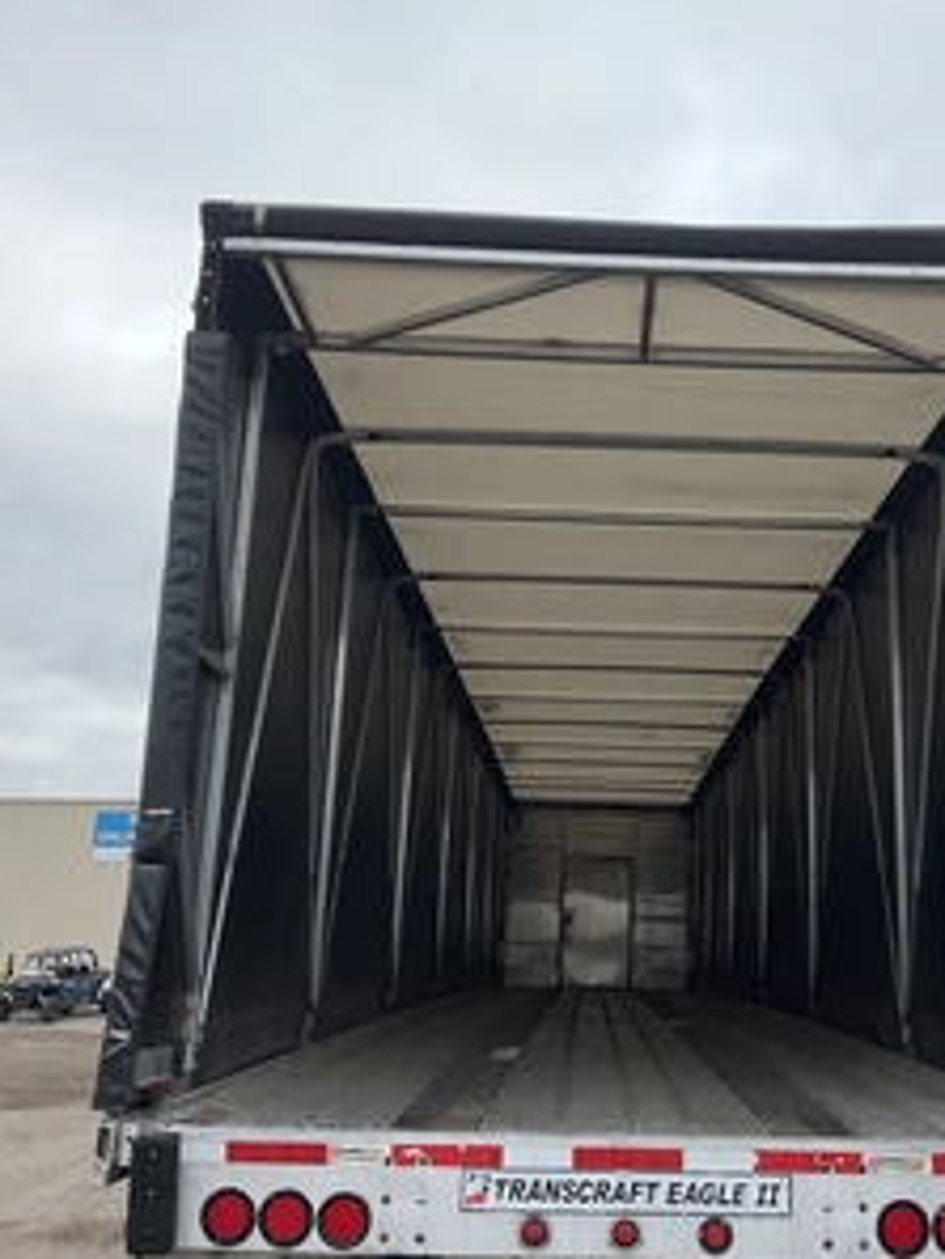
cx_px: 640
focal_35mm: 39
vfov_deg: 47.8
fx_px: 1419
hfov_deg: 36.4
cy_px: 627
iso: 25
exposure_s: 1/842
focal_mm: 3
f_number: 1.8
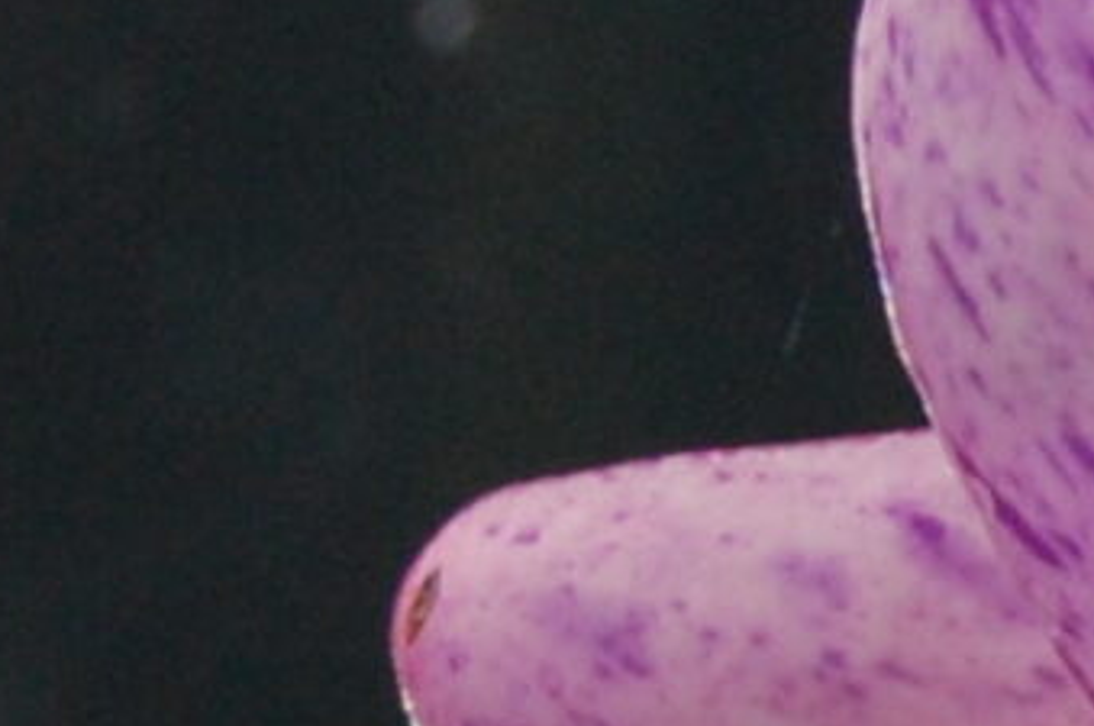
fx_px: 18929
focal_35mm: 624
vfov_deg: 2.2
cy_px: 1133
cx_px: 2746
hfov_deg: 3.3
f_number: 14
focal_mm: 55
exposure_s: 1/800
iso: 800
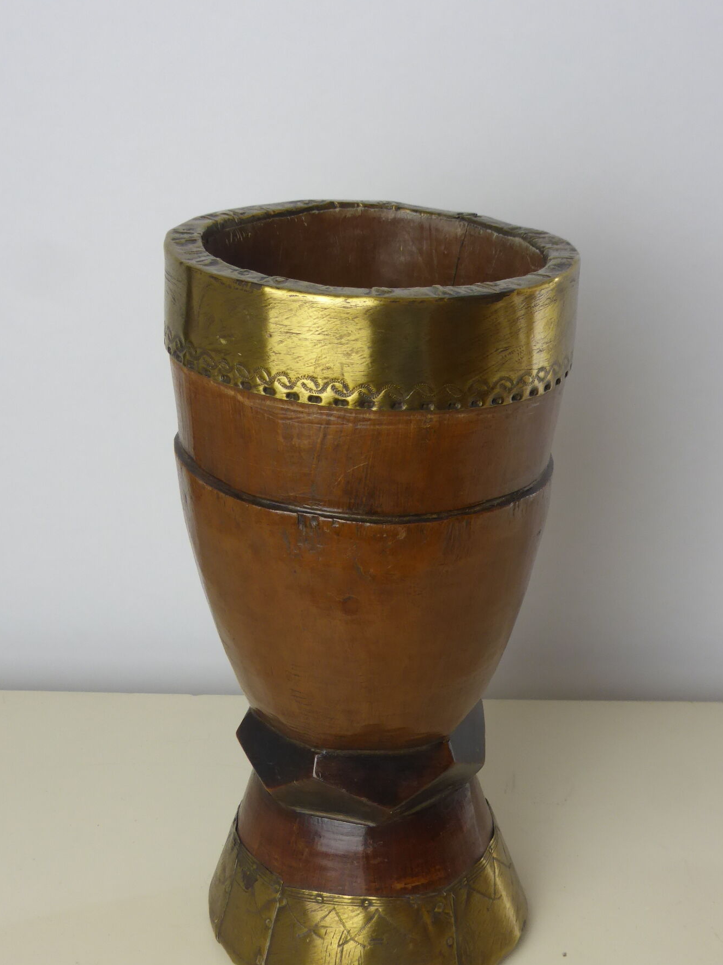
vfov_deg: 37.4
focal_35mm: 51
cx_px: 373
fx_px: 1420
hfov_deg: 28.6
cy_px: 556
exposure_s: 1/60
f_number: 4.1
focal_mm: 7.9
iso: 200
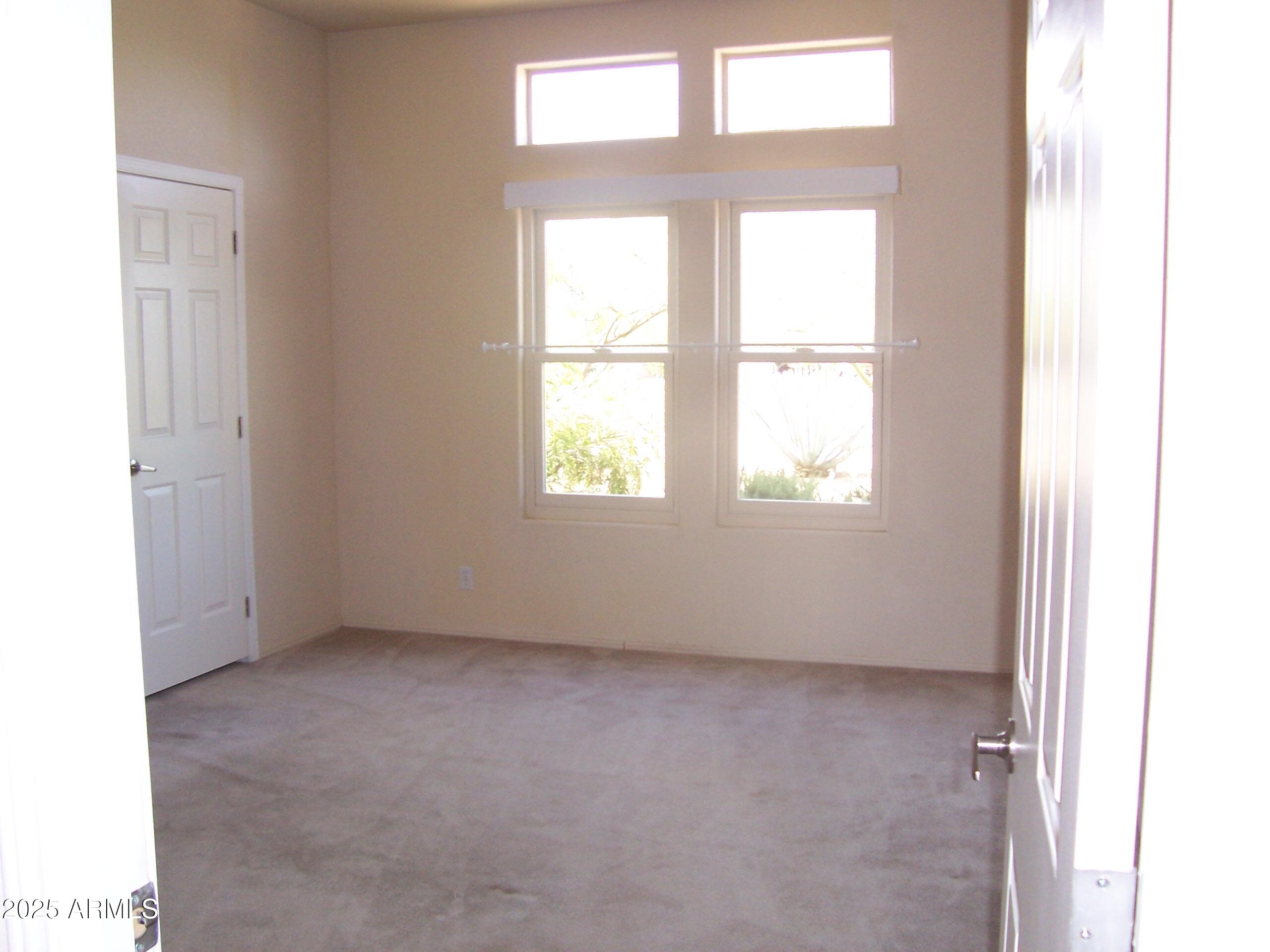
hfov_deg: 54.0
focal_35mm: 34
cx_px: 635
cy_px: 476
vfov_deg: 41.8
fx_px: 1247
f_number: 2.7
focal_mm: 5.6
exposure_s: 1/60
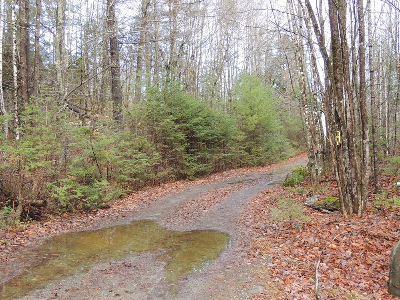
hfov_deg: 45.8
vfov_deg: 35.1
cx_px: 197
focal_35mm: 41
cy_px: 148
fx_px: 474
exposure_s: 1/50
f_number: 3.3
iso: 125
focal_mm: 7.1
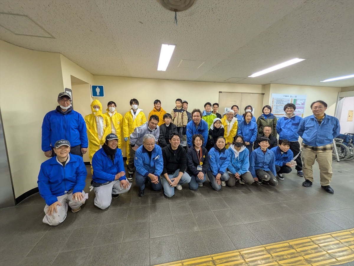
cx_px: 177
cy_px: 133
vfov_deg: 85.7
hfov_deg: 102.0
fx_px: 143
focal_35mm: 14
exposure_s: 1/33.3
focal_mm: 1.83
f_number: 2.2
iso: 311
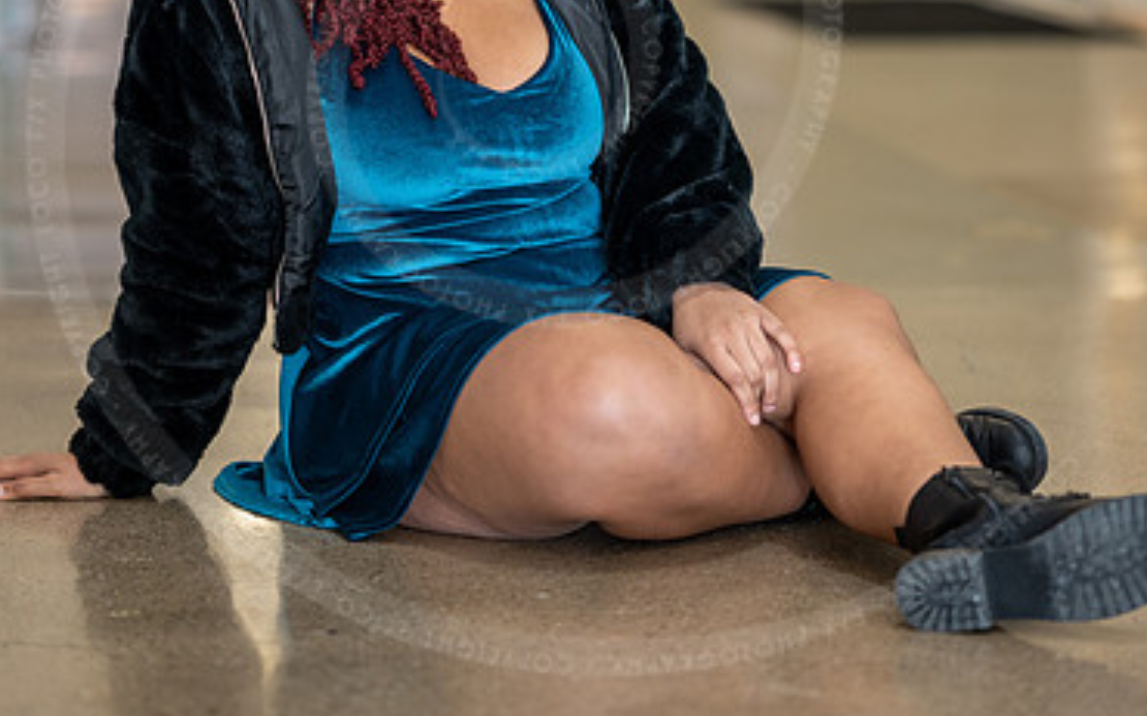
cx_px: 567
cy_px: 157
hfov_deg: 15.4
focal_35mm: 136
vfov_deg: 9.6
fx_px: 4250
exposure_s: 1/100
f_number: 1.8
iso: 400
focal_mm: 85
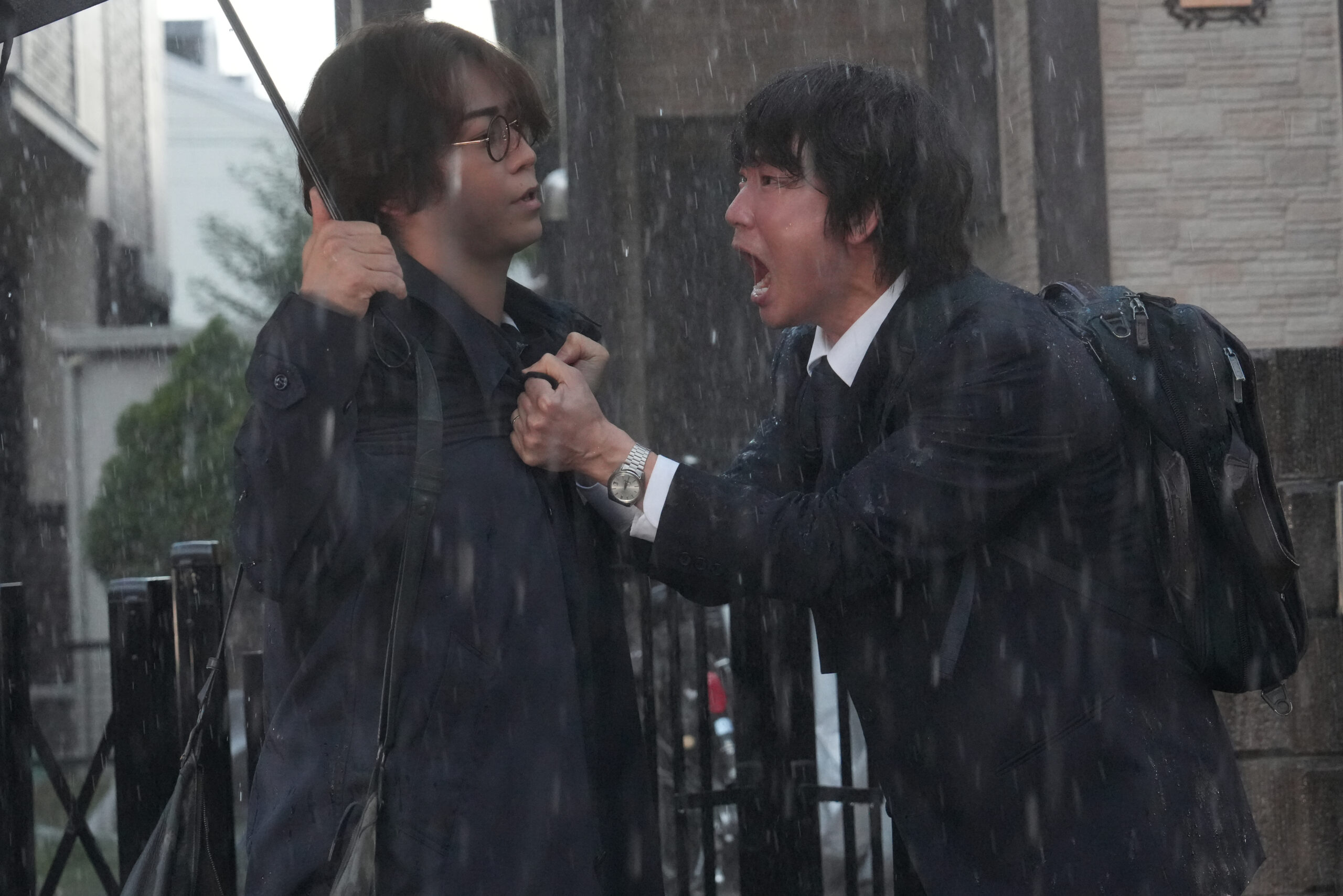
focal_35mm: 97
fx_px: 3619
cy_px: 448
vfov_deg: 14.1
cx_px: 672
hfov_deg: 21.0
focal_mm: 65
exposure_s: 1/500
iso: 5000
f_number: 4.5
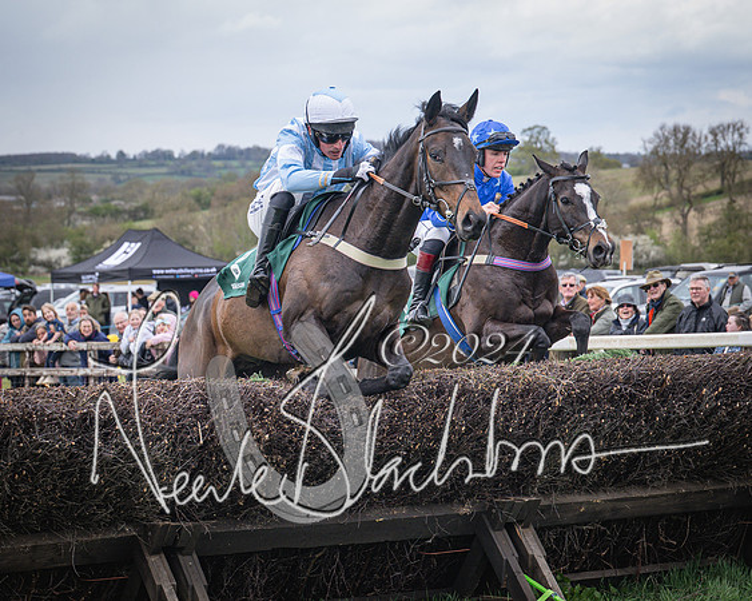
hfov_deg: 15.4
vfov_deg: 12.3
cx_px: 375
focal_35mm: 125
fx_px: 2789
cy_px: 316
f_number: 4
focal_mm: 70
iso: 500
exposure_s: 1/1600
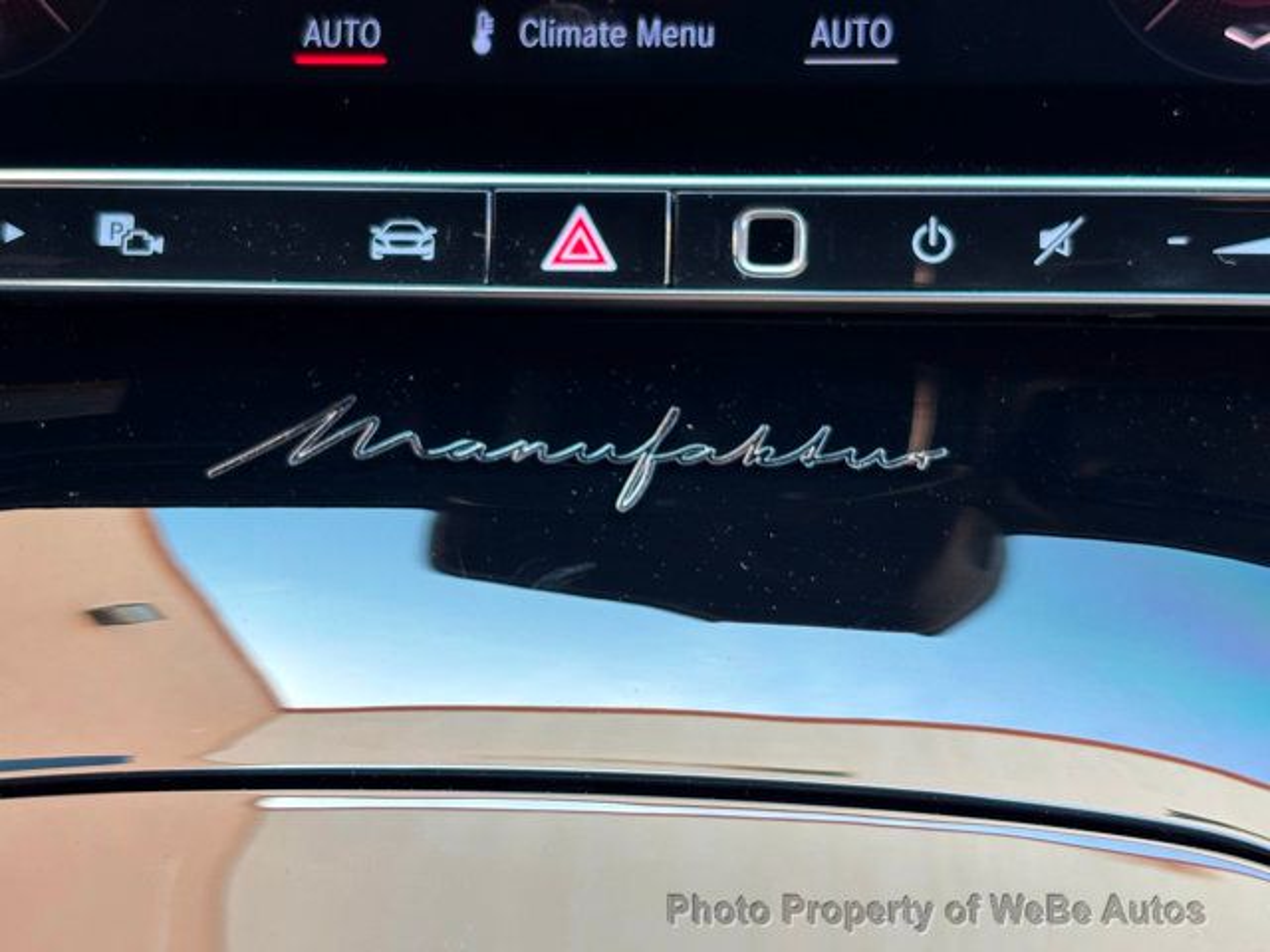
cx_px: 635
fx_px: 1908
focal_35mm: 52
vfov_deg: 28.0
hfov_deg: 36.8
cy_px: 476
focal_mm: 5.96
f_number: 1.6
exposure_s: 1/54
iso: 64
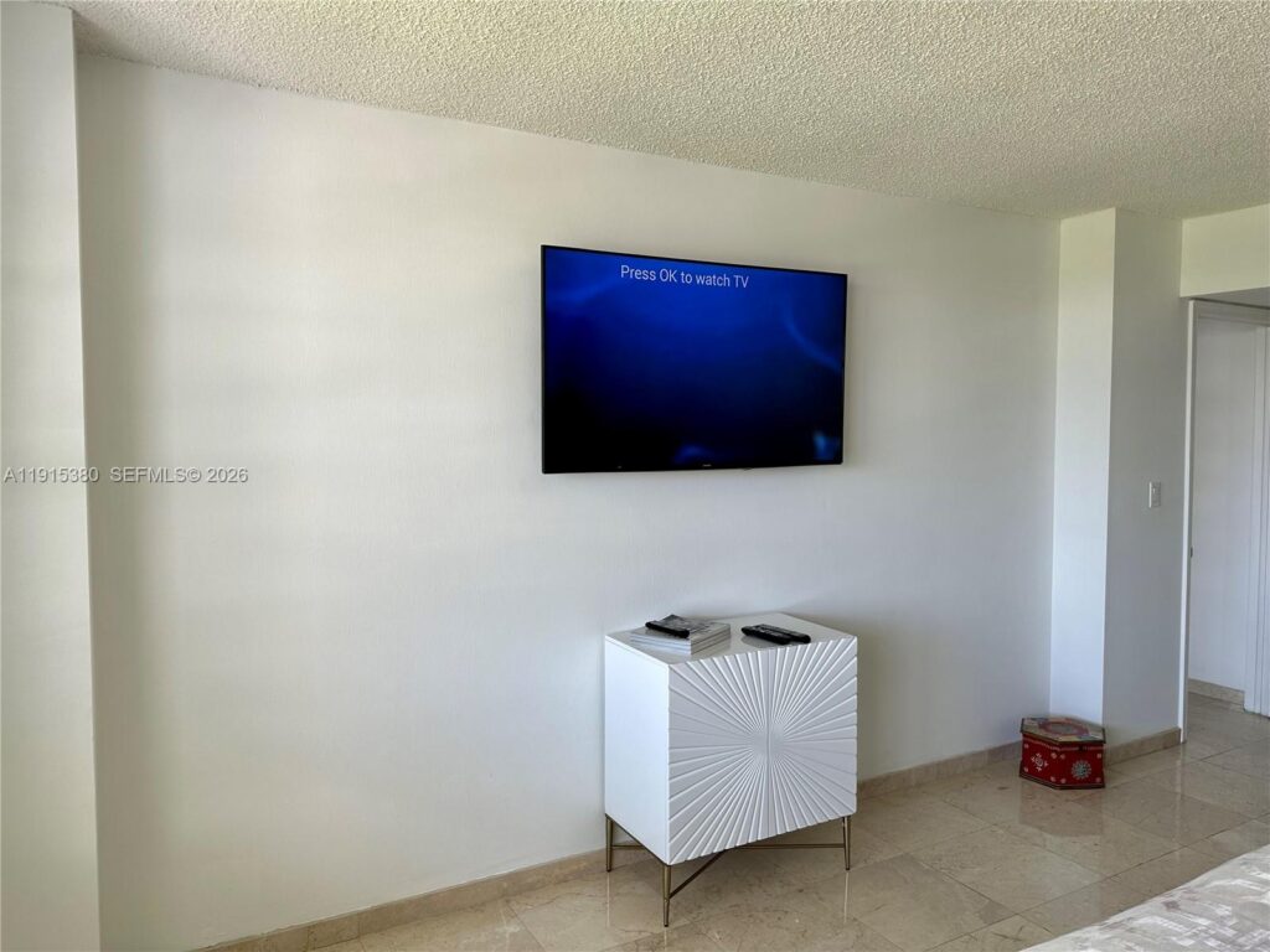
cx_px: 635
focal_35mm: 24
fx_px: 881
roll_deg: +0.0
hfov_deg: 71.6
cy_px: 476
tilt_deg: -1.9
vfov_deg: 56.8
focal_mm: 6.86
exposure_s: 1/184
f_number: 1.78
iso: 64
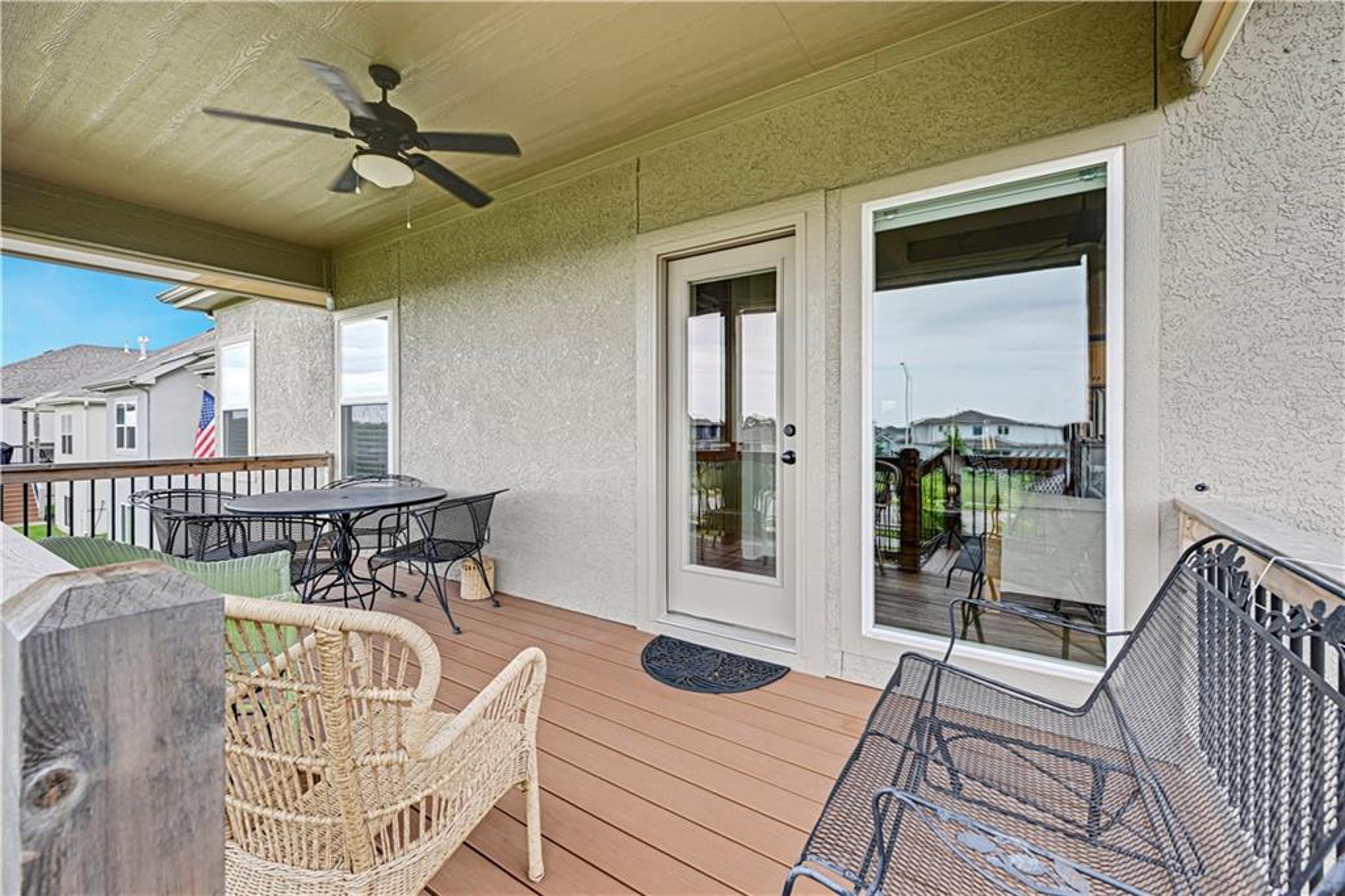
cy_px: 448
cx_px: 672
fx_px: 523
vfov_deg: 81.2
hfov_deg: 104.3
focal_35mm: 14
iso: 100
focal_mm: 14
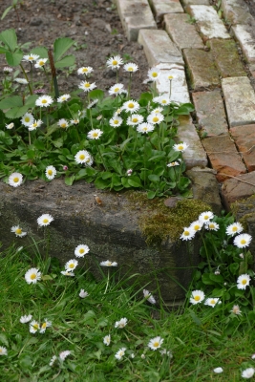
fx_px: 1911
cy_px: 191
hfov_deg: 7.6
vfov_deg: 11.4
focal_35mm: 180
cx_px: 128
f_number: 4
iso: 125
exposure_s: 1/200
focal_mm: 65.81
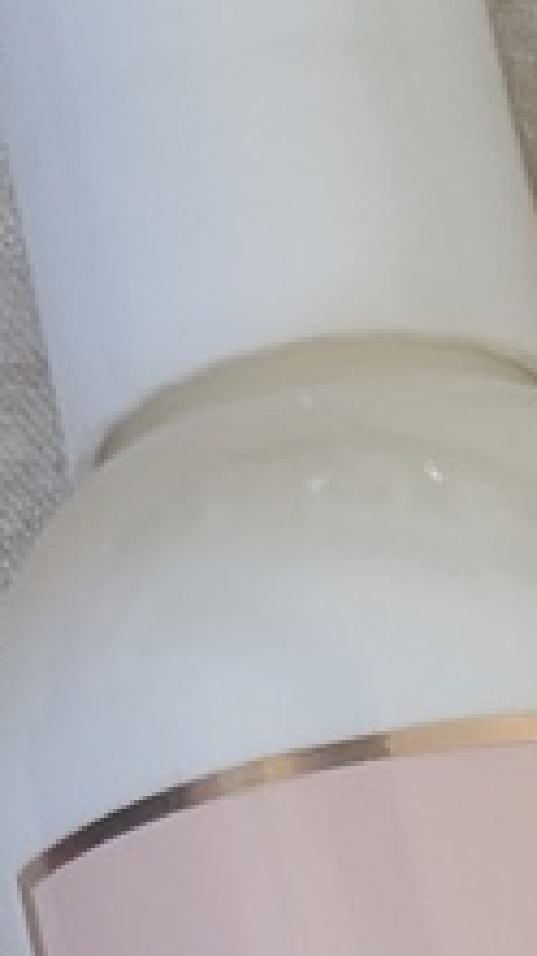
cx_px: 1481
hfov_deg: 7.0
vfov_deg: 11.8
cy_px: 2087
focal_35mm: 158
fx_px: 4007
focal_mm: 4.53
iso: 152
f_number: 1.7
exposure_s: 1/60
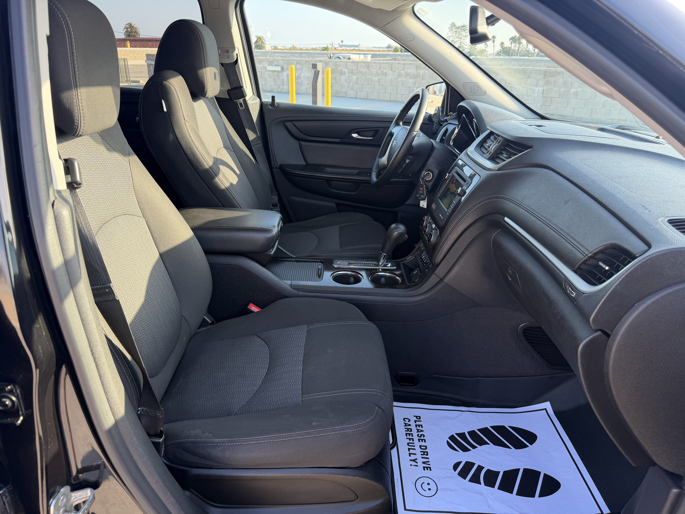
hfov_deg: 71.6
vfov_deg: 56.8
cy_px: 257
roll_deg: -0.6
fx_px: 475
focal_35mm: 24
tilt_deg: -22.7
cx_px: 342
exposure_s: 1/207
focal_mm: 6.76
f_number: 1.78
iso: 80
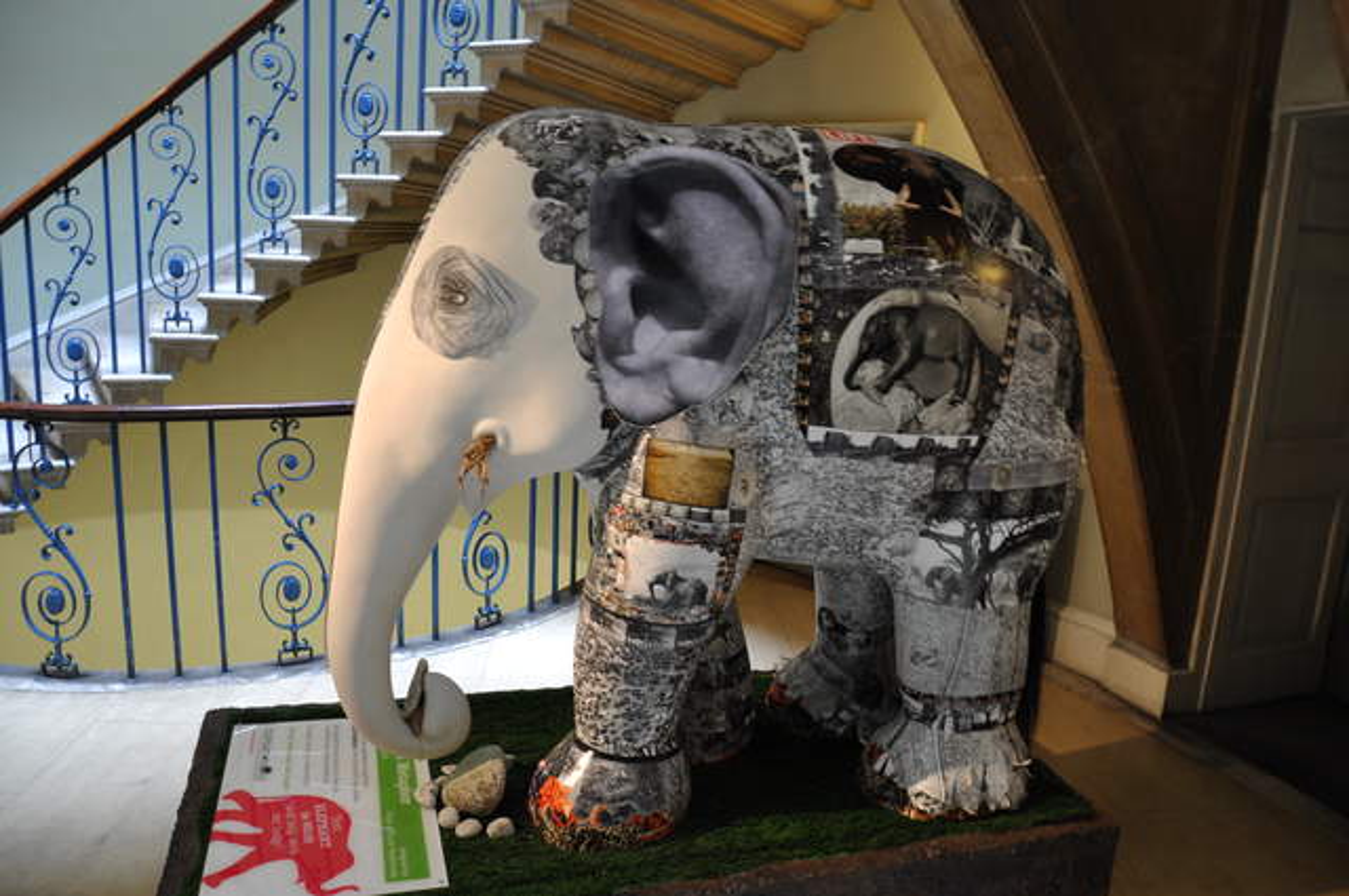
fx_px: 1010
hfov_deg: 67.4
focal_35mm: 27
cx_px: 674
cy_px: 448
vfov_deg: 47.8
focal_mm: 18
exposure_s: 1/2
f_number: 3.5
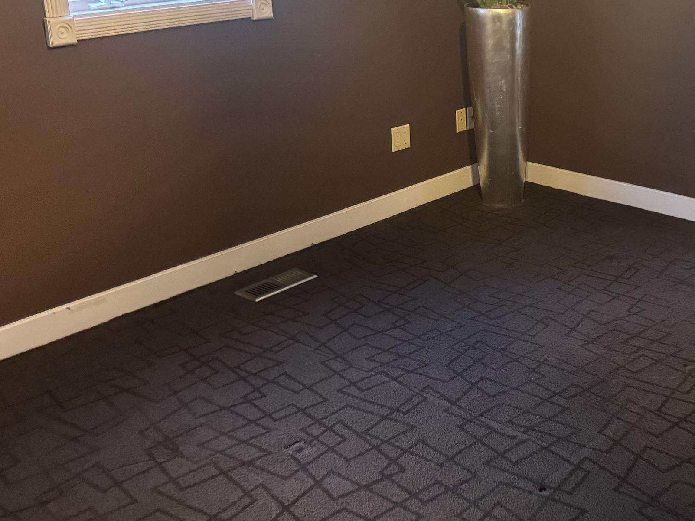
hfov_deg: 39.6
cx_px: 555
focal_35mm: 46
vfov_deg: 31.3
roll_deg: -0.4
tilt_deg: -18.3
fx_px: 923
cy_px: 179
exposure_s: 1/40
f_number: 1.78
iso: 800
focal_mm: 6.76
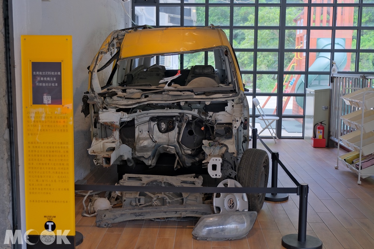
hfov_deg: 47.4
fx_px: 426
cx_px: 187
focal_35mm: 41
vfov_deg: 32.6
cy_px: 124
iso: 400
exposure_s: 1/160
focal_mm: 27.4
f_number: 2.8
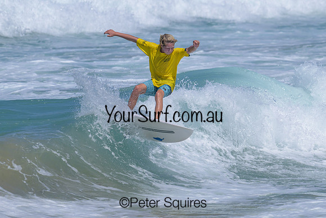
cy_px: 115
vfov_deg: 2.3
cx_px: 187
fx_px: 5505
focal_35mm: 608
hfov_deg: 3.4
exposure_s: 1/2000
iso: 450
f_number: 11
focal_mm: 450
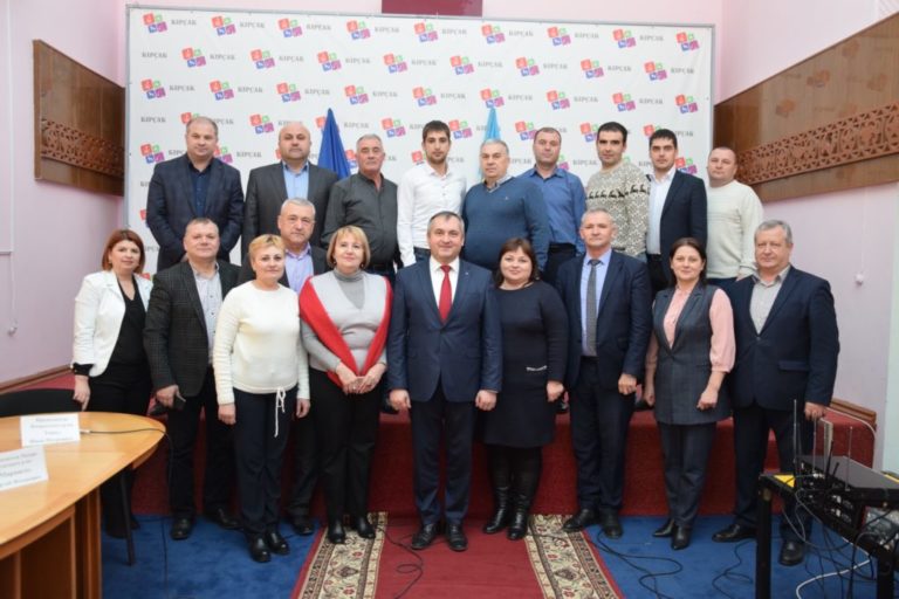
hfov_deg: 59.5
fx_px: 787
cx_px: 450
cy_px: 300
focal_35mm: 32
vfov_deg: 41.7
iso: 800
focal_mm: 21
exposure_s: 1/125
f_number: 4
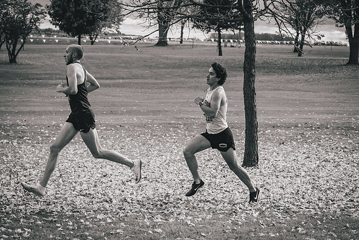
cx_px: 191
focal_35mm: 90
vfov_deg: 15.3
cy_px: 121
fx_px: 894
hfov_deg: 22.7
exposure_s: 1/1250
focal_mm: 84
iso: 400
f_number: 6.3
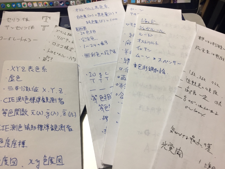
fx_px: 188
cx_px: 112
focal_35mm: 29
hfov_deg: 61.7
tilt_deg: -54.5
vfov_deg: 48.2
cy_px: 84
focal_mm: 4.15
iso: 40
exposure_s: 1/50
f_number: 2.2
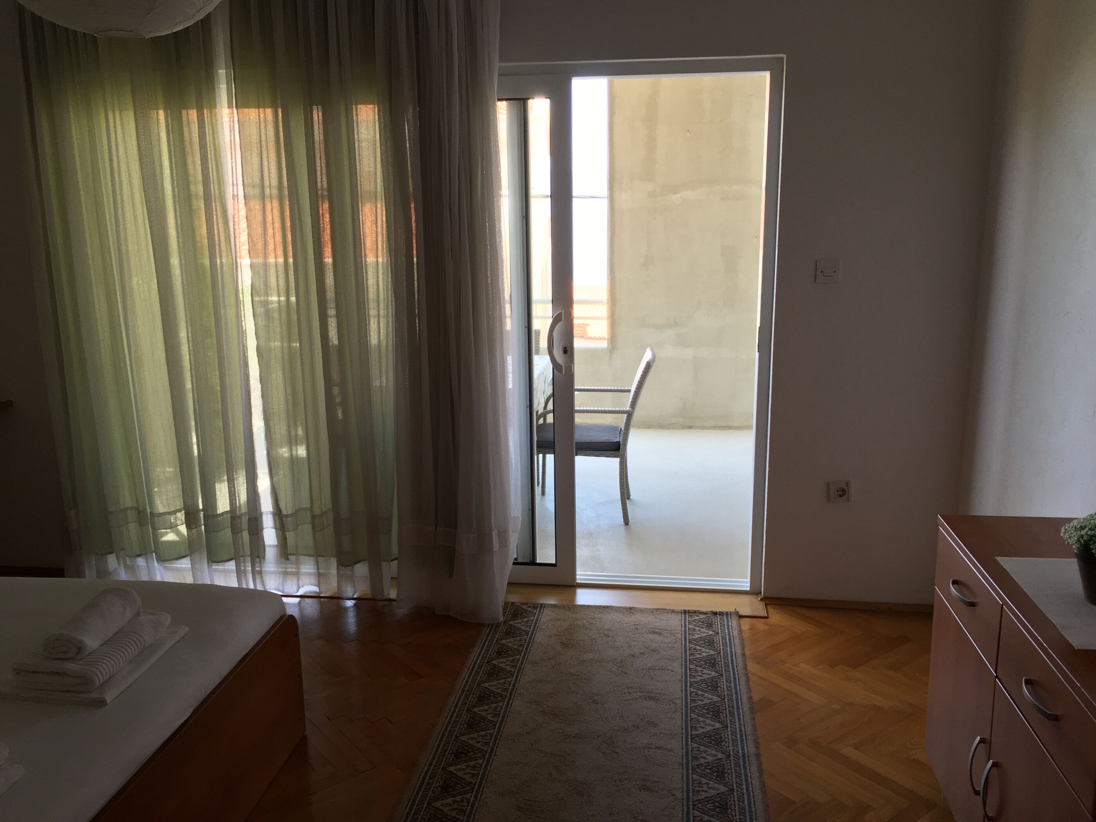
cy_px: 411
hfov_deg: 61.7
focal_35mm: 29
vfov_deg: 48.2
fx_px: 918
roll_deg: -0.1
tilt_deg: -12.6
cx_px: 548
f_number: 2.2
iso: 40
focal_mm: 4.15
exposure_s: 1/100
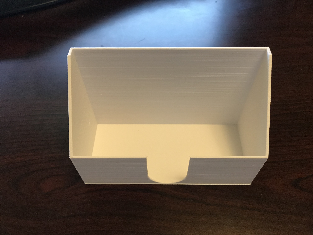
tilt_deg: -54.5
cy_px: 118
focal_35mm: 28
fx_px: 253
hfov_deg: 63.4
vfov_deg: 49.7
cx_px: 156
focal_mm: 3.99
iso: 100
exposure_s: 1/12
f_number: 1.8
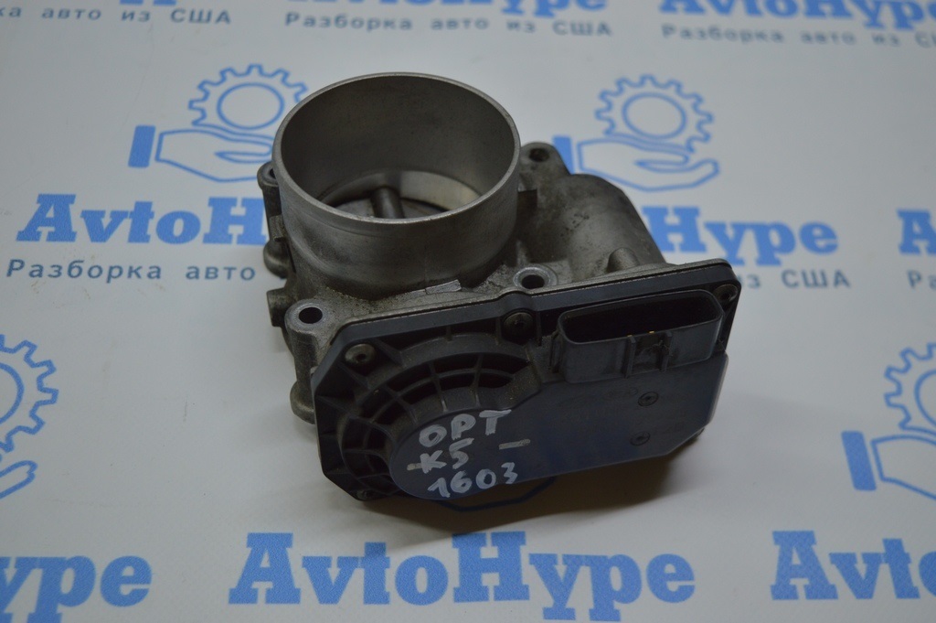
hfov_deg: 43.6
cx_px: 468
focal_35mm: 45
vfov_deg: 29.8
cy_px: 312
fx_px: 1169
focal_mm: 30
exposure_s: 1/160
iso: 400
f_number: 4.2
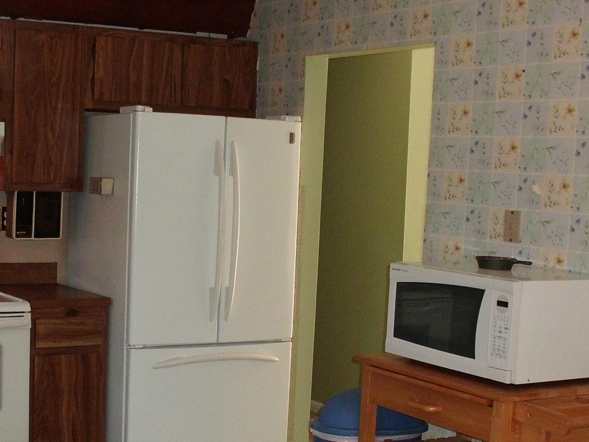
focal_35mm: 65
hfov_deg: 29.6
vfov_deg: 22.5
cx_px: 196
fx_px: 1106
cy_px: 305
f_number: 2.9
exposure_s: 1/60
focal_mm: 6.3
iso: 200
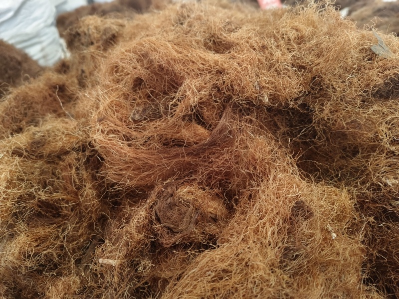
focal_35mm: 23
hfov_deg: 73.9
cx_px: 200
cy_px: 150
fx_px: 265
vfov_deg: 58.9
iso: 1056
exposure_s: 1/50
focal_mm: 5.6
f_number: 1.88
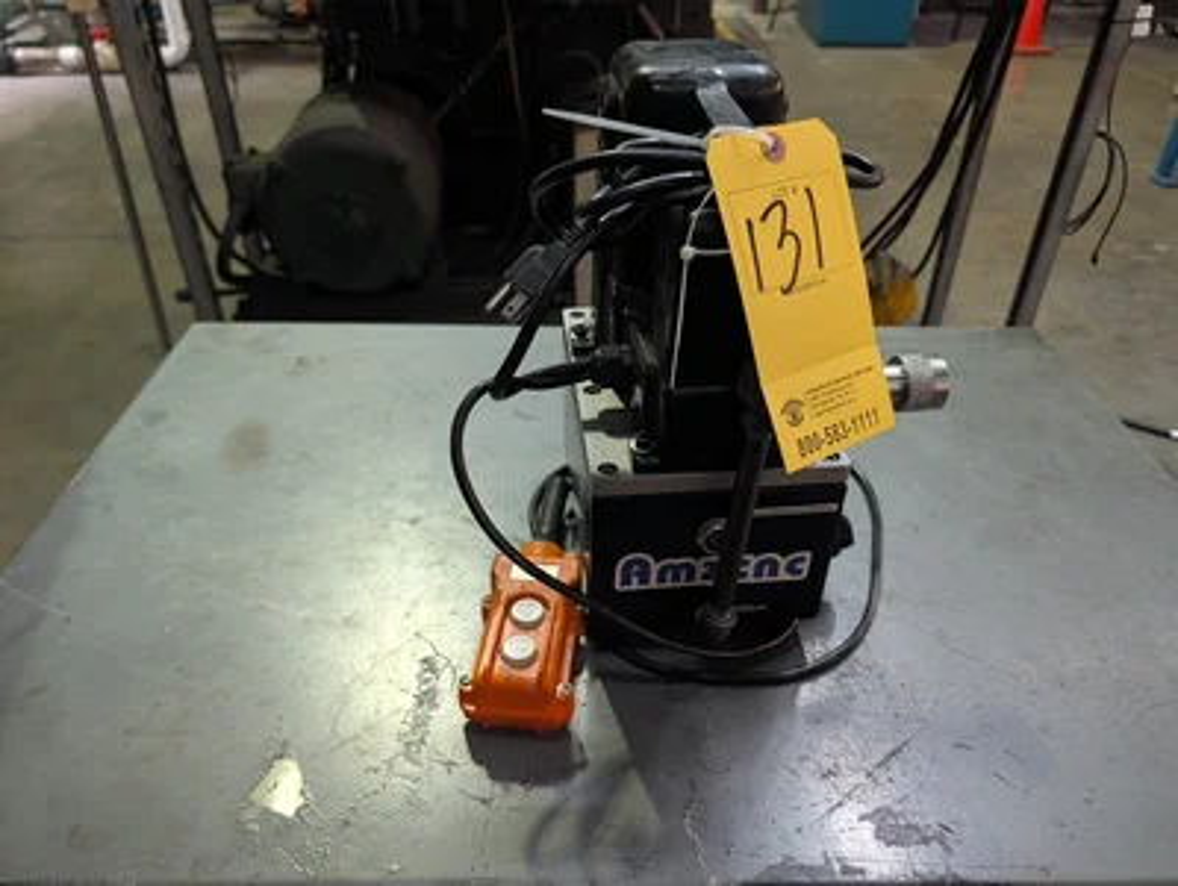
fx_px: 818
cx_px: 589
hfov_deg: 71.5
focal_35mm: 24
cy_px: 443
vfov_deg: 56.9
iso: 831
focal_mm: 6.9
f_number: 1.68
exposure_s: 1/120
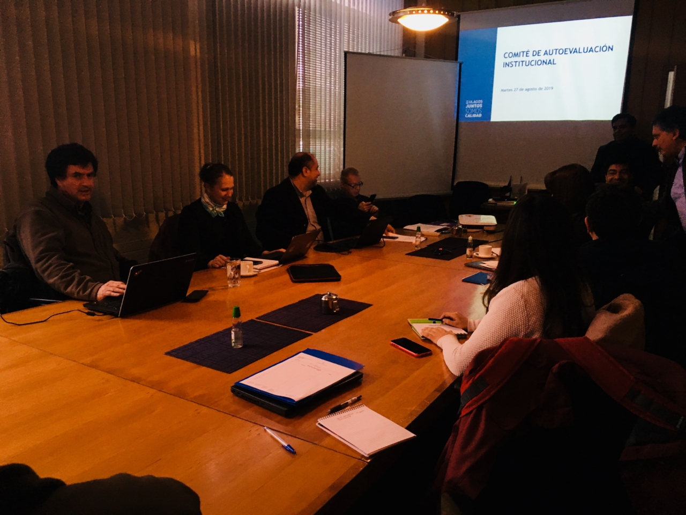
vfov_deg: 48.2
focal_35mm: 29
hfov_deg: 61.7
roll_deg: -1.1
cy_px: 258
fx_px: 575
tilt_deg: -10.9
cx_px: 343
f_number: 2.2
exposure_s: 1/33
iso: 64
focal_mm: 4.15
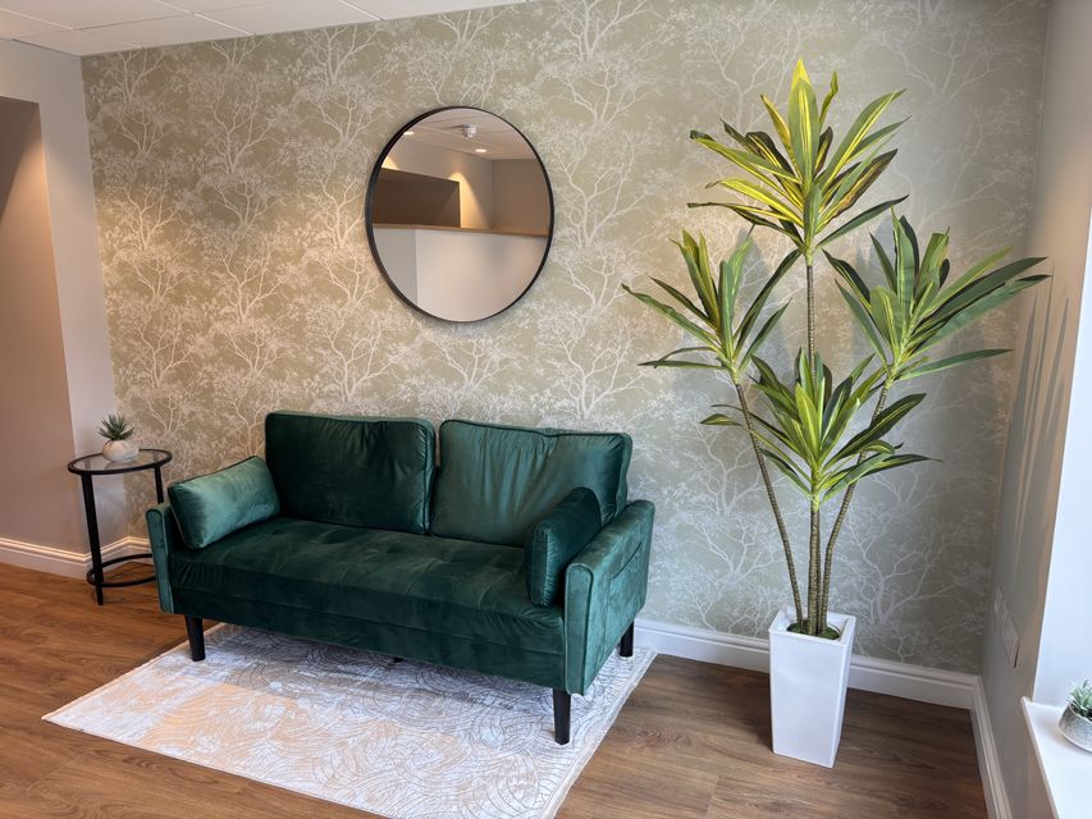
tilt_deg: -10.1
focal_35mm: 26
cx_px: 546
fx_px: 820
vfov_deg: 53.1
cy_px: 410
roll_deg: -0.3
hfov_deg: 67.3
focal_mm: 5.96
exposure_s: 1/100
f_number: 1.6
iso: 50
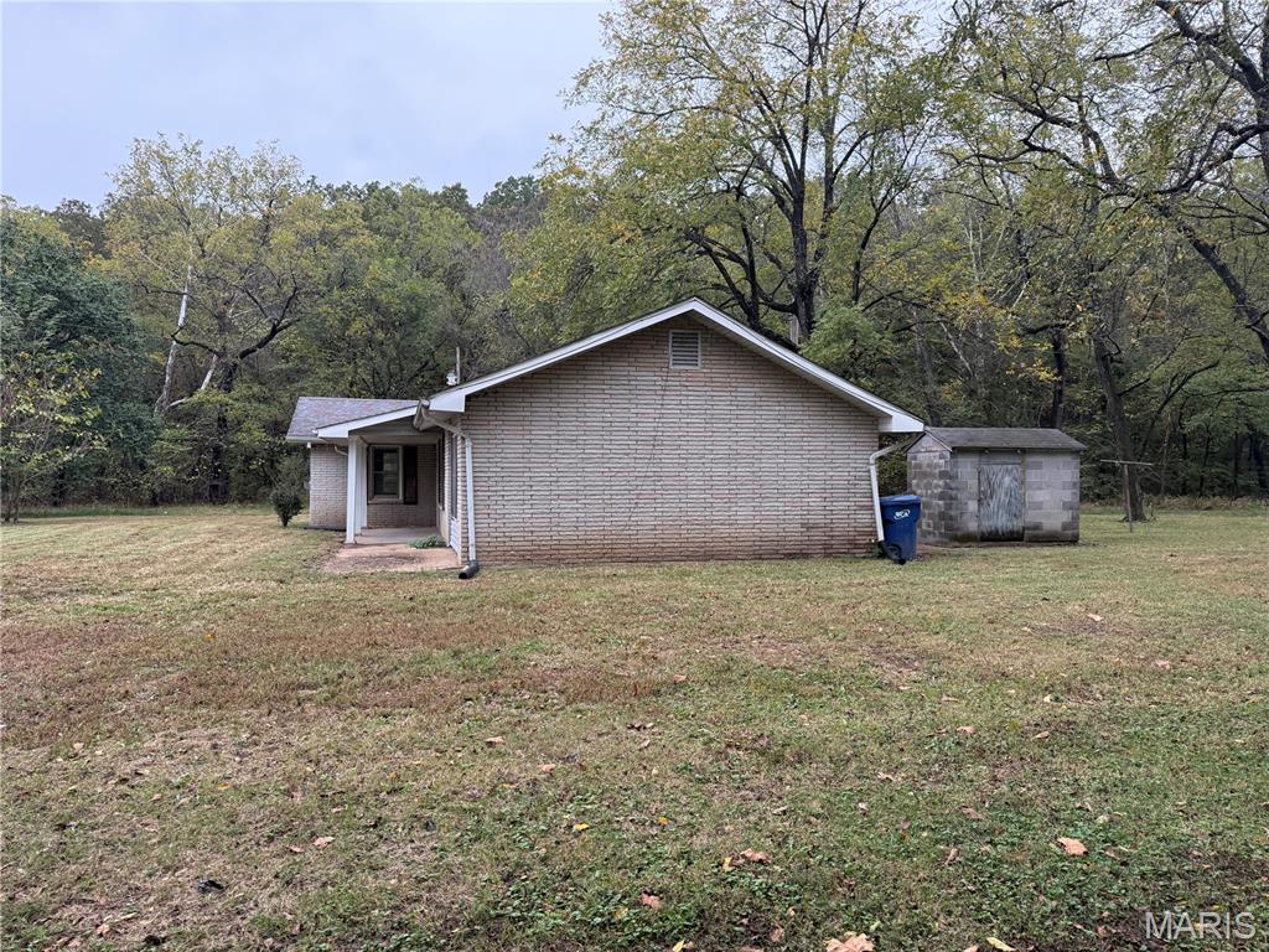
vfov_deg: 56.8
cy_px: 476
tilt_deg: +3.4
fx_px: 880
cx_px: 634
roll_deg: -0.3
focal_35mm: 24
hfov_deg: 71.6
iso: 125
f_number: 1.78
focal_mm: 6.76
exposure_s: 1/230
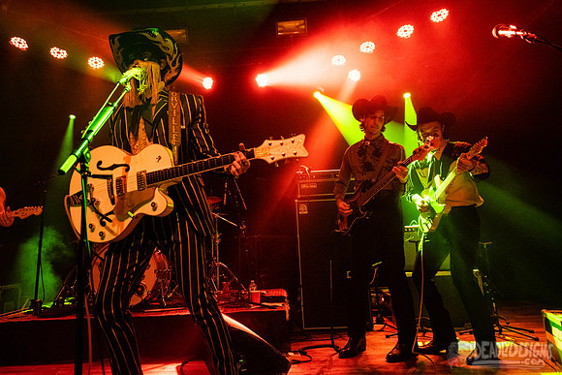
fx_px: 400
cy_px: 175
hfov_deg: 70.1
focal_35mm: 26
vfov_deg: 50.2
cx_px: 262
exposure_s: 1/250
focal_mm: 24
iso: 3200
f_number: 3.2
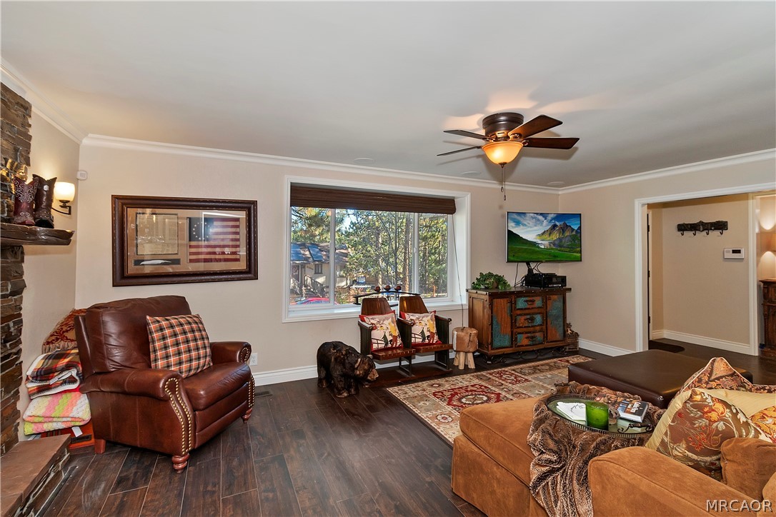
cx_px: 388
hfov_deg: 100.4
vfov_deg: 77.3
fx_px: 323
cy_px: 258
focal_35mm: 15
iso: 400
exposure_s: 1/30
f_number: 8
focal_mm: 10
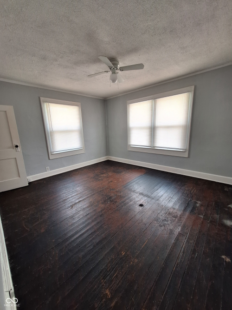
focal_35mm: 13
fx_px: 116
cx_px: 116
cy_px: 155
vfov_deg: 106.2
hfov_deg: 89.9
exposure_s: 1/40
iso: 64
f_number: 2.2
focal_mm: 1.74
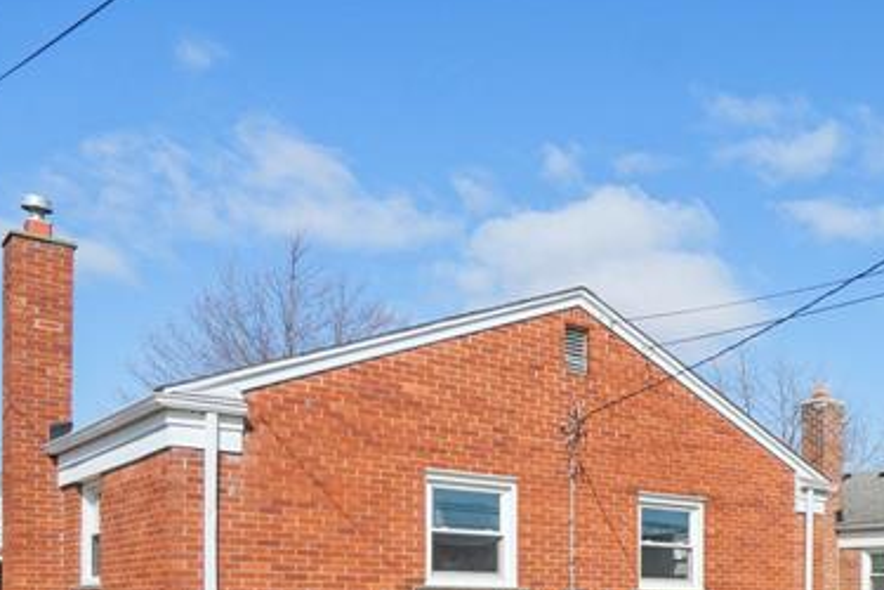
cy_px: 637
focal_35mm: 41
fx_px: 1007
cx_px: 794
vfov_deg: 29.6
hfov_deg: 43.4
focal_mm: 10
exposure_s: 1/350
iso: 100
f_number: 8
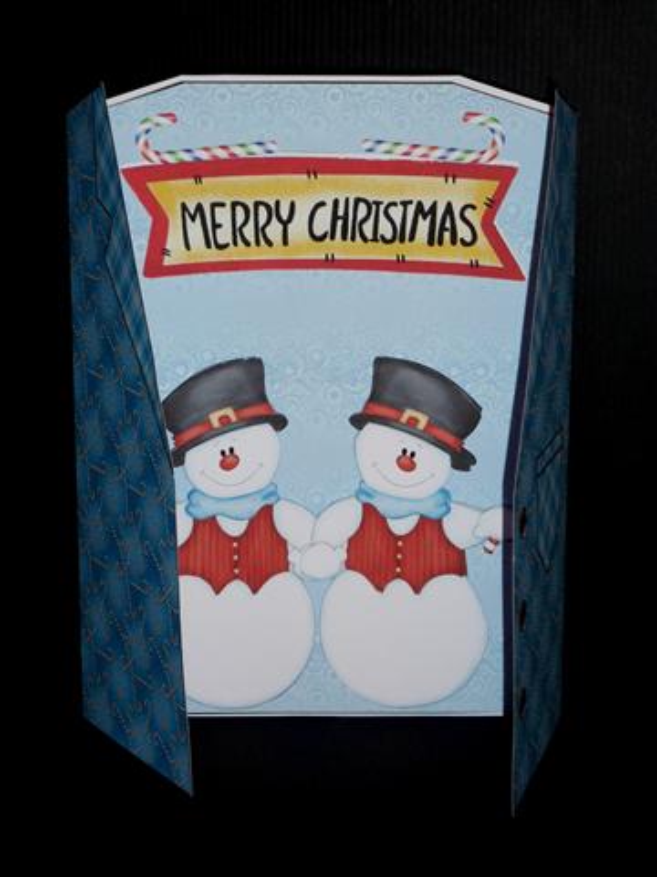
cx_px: 328
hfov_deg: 17.8
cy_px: 438
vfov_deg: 23.6
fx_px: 2100
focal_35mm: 83
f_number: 4.2
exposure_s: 1/40
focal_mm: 13.7
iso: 100
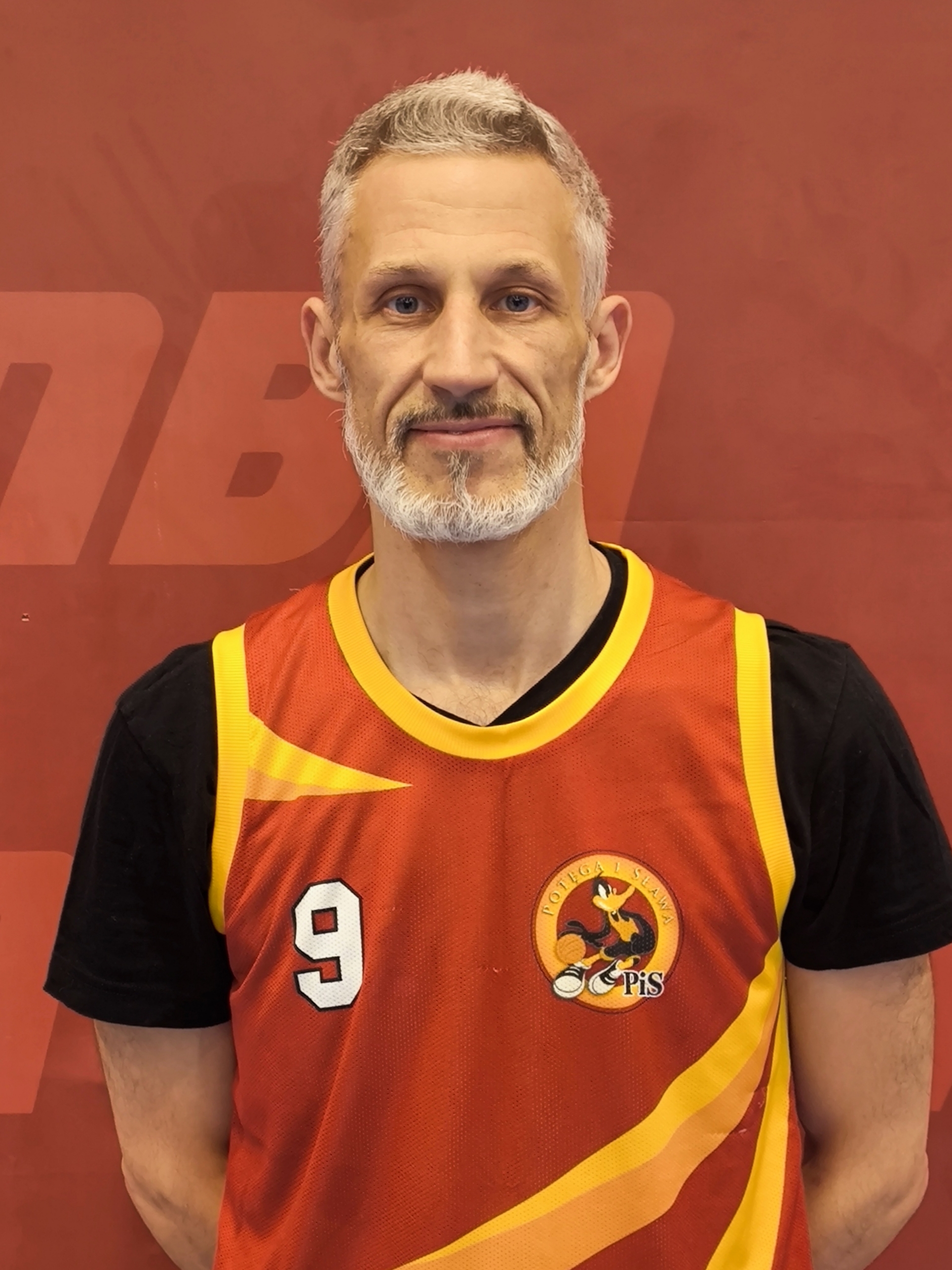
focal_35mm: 42
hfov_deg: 34.3
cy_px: 635
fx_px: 1540
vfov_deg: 44.8
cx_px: 476
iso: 200
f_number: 1.9
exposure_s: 1/50
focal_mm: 6.92
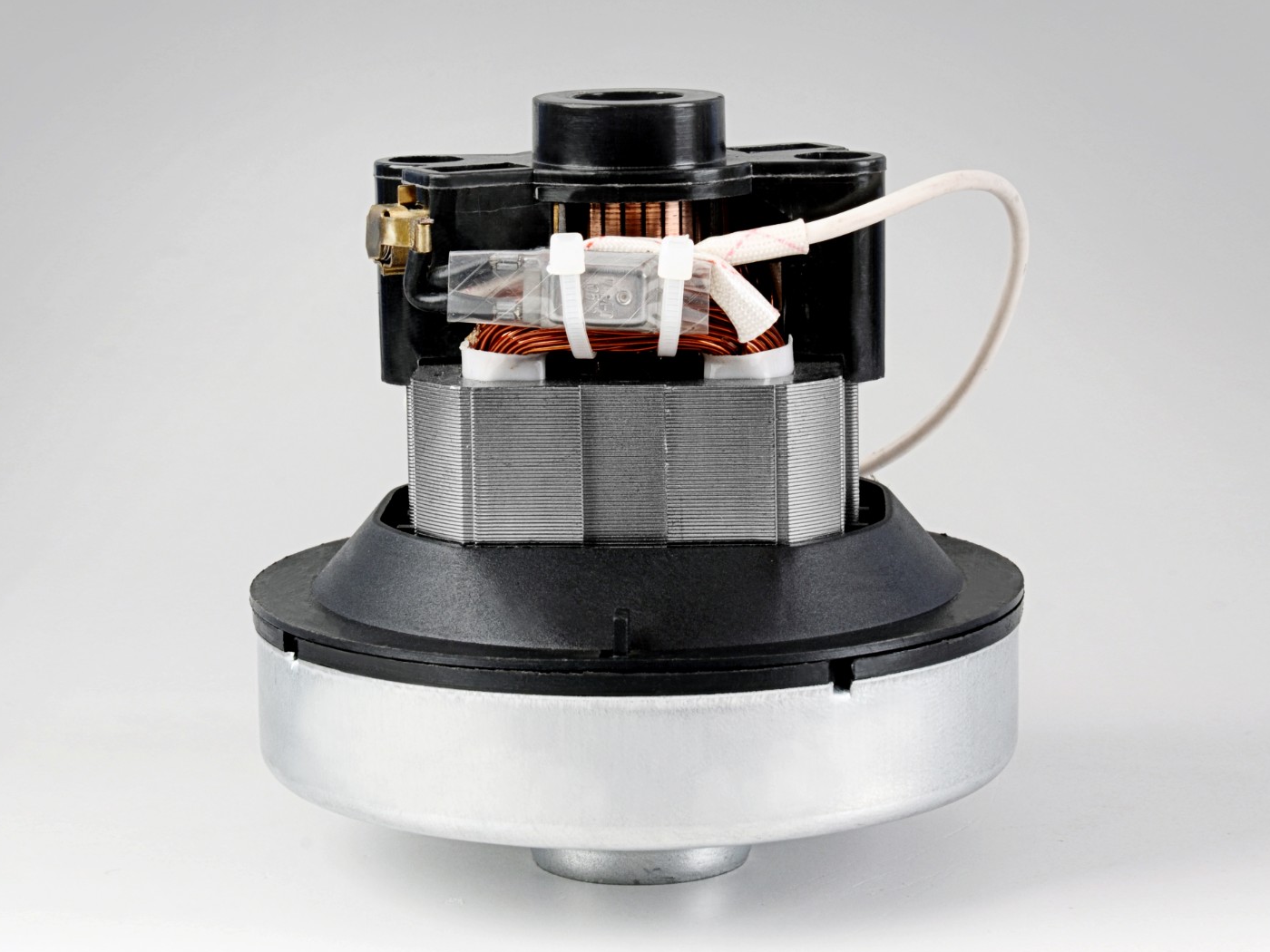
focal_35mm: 91
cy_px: 481
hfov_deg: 21.6
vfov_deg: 16.3
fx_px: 3322
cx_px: 611
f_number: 20
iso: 200
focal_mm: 55
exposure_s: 1/80
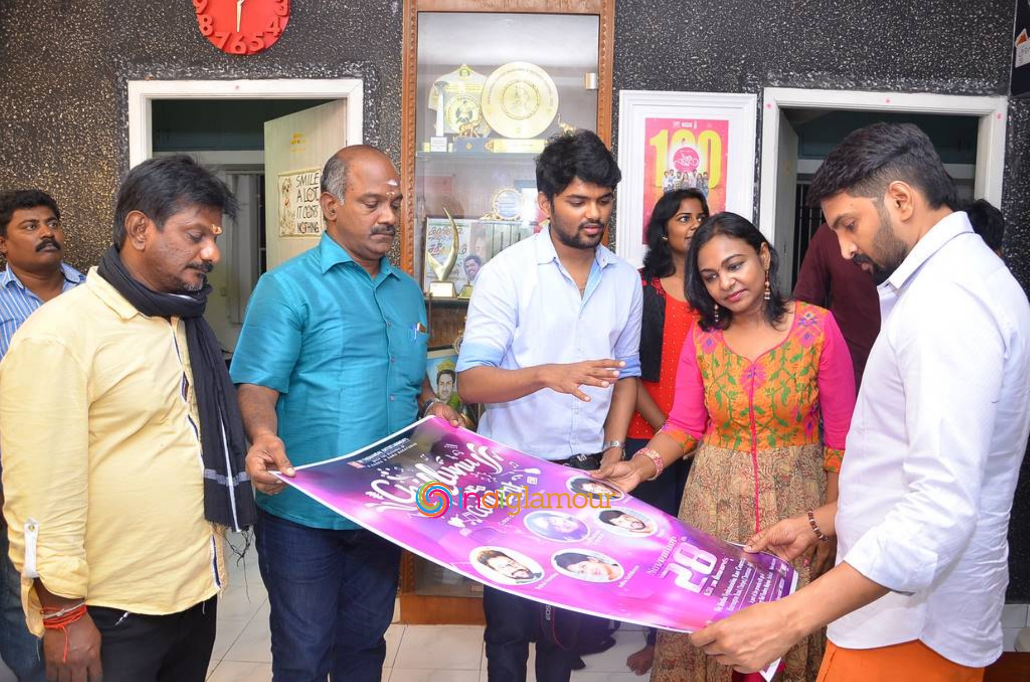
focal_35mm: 27
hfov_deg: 67.5
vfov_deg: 47.7
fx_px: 771
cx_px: 515
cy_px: 341
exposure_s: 1/125
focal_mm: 18
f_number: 4
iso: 800
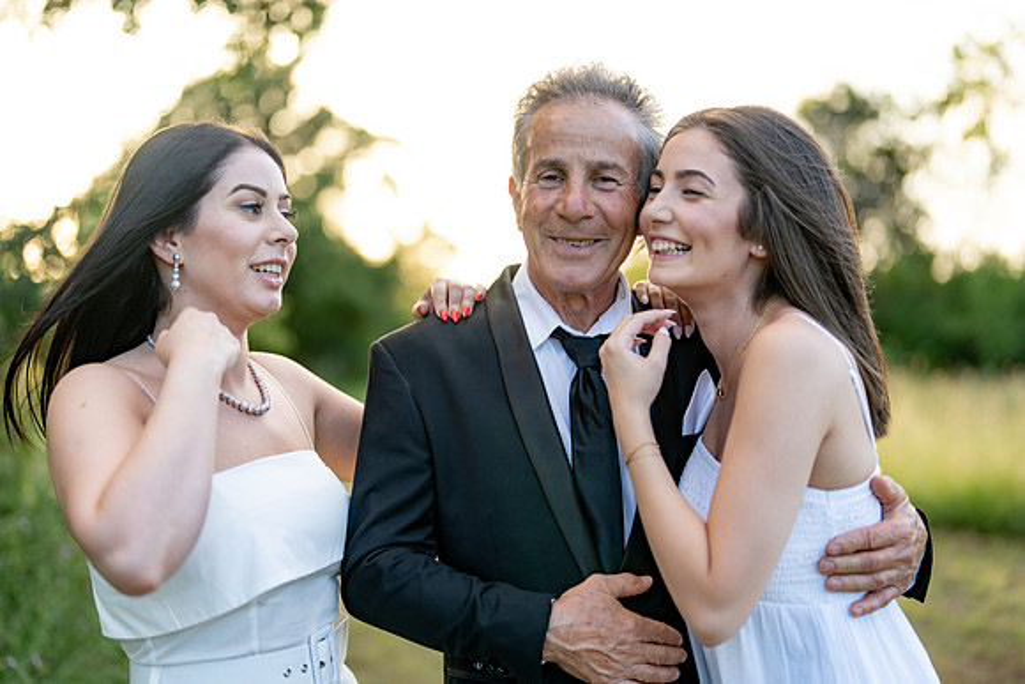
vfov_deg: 27.0
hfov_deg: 39.6
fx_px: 1424
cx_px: 512
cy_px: 342
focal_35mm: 50
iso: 100
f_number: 1.2
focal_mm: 50
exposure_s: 1/800
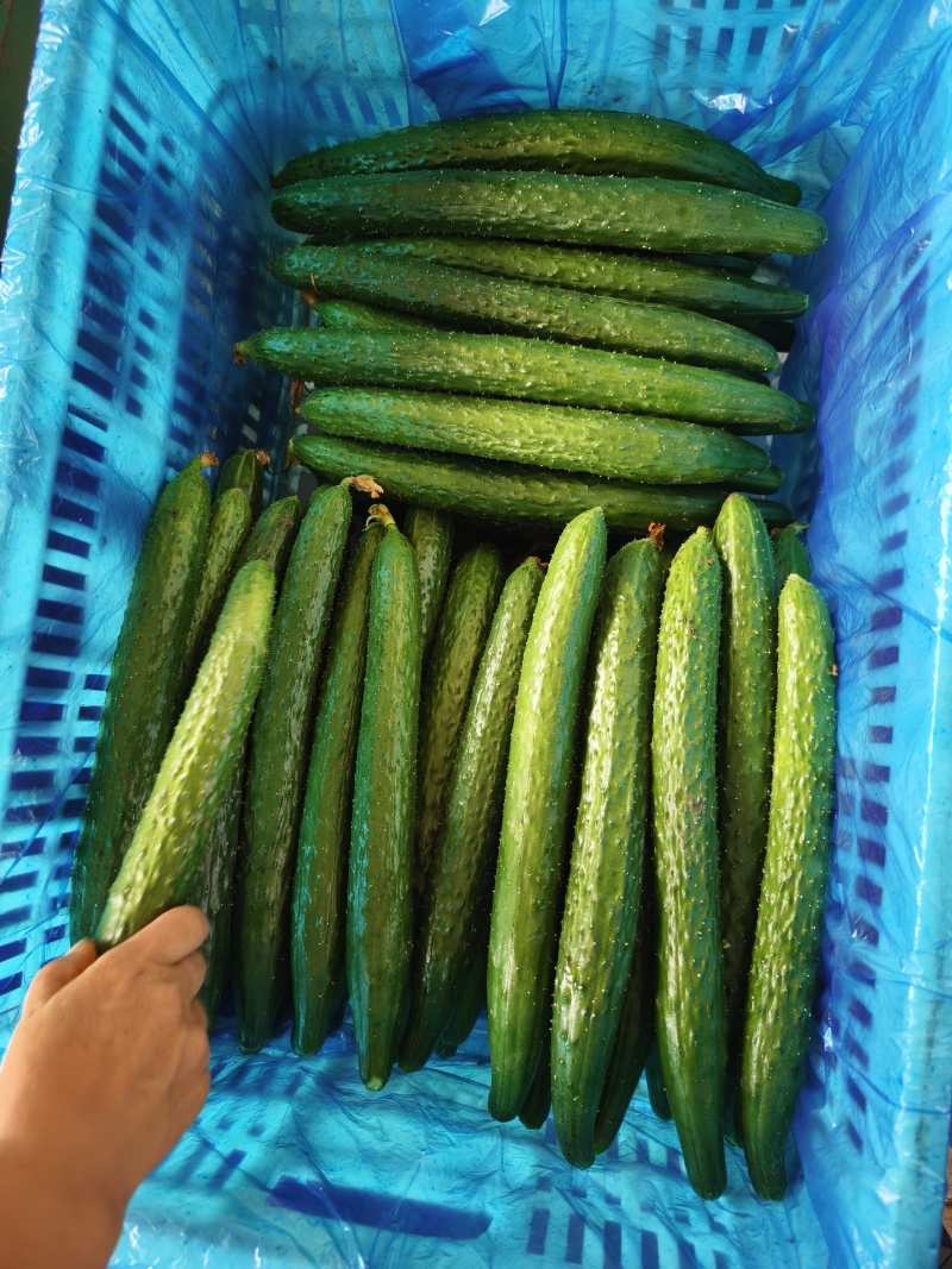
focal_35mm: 23
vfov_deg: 73.9
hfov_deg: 58.9
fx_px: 844
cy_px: 634
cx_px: 476
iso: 194
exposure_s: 1/100
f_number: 1.57
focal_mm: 5.6
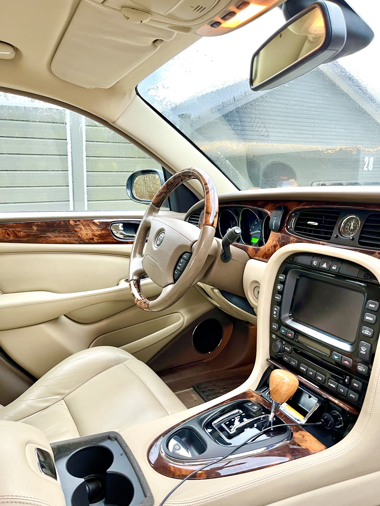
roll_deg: +0.8
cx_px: 190
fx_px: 381
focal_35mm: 26
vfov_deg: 67.3
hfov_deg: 53.1
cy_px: 253
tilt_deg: -11.2
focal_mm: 5.1
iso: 160
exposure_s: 1/60
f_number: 1.6
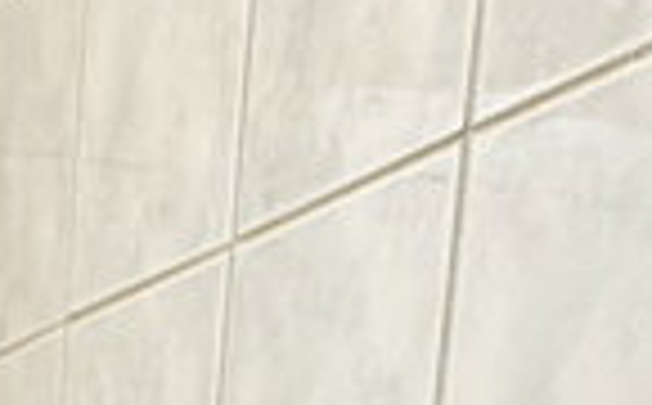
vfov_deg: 10.0
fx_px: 1862
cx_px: -477
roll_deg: +0.6
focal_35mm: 105
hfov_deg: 16.9
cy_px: 1130
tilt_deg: -11.5
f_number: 2.2
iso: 250
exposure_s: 1/50
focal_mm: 2.22
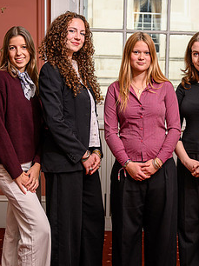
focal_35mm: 78
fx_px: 599
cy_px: 150
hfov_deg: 18.6
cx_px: 167
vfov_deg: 25.0
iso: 64
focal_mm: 37
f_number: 4
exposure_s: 1/200
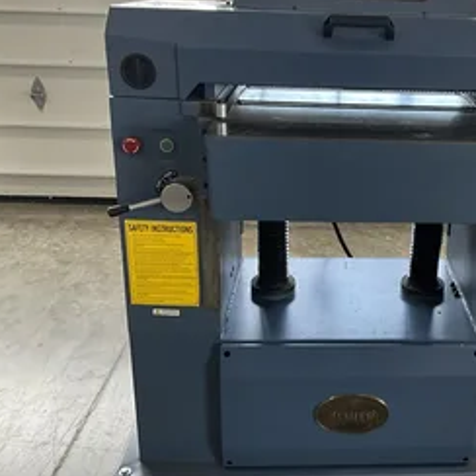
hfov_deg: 38.7
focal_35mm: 42
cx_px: 371
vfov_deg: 39.9
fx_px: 653
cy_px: 195
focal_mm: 3
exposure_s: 1/92
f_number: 1.8
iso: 64
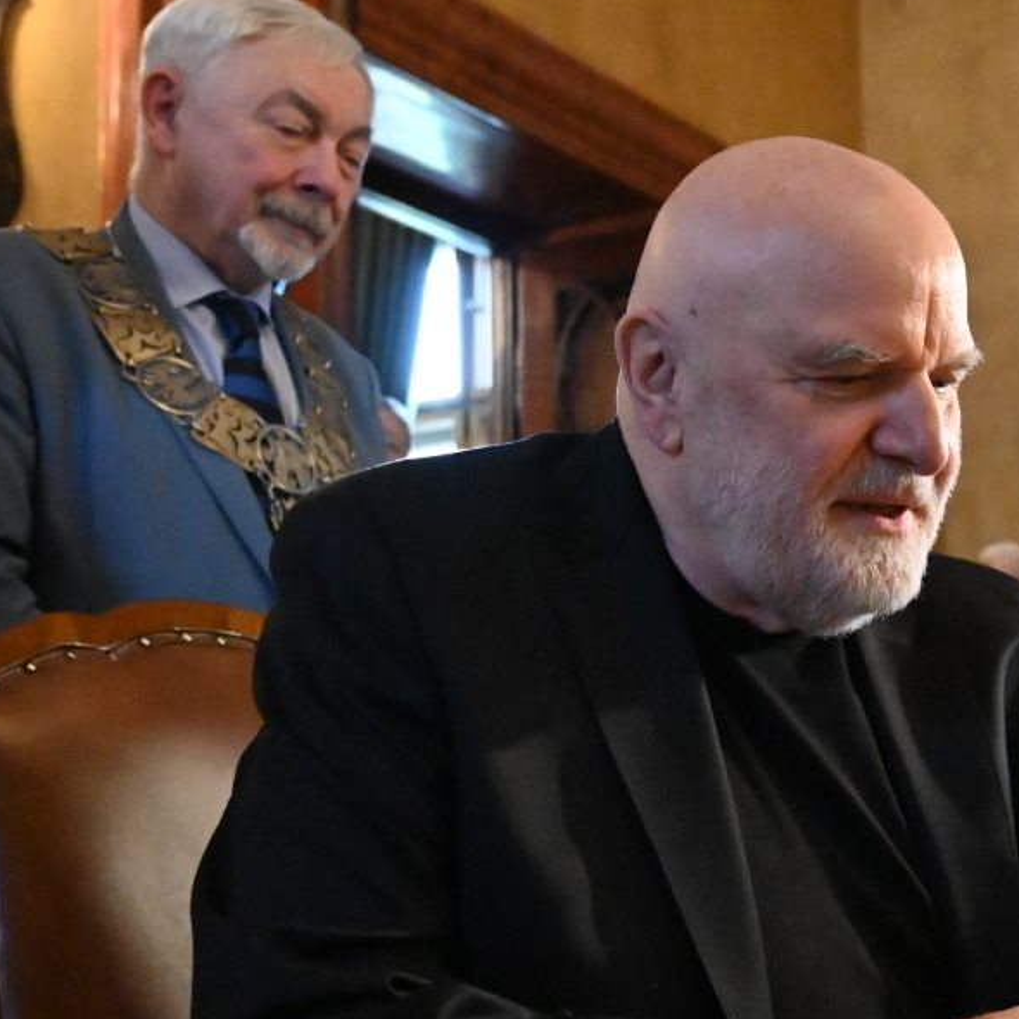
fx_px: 2331
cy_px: 656
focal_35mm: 70
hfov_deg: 23.9
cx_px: 938
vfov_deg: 24.6
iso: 20000
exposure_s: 1/800
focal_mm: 30
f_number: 4.5
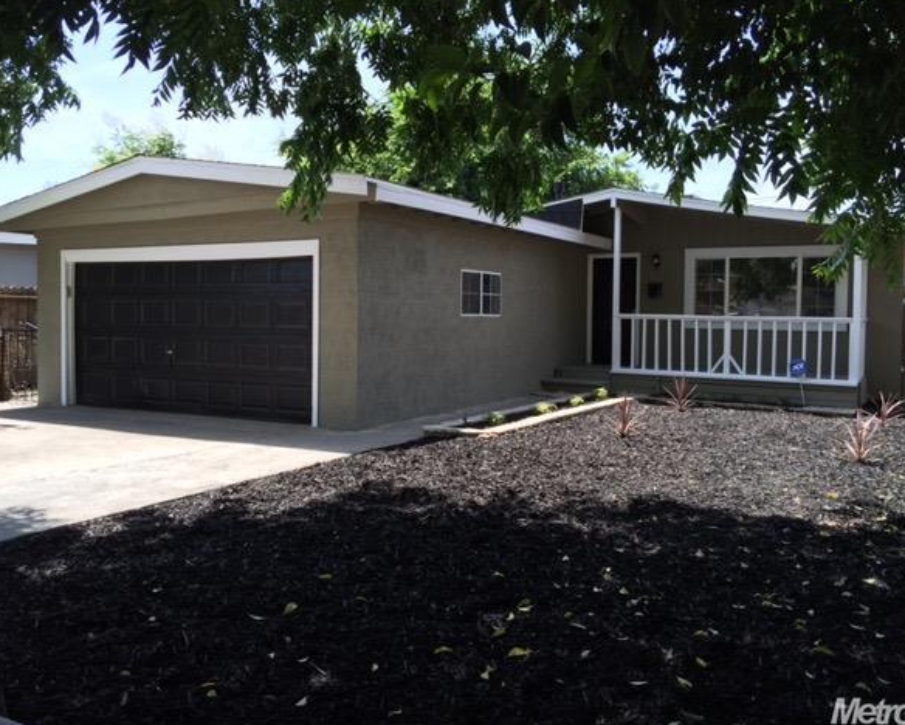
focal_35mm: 31
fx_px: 831
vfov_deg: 47.2
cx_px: 490
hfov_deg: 57.1
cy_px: 356
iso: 32
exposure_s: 1/425
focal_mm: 4.15
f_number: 2.2
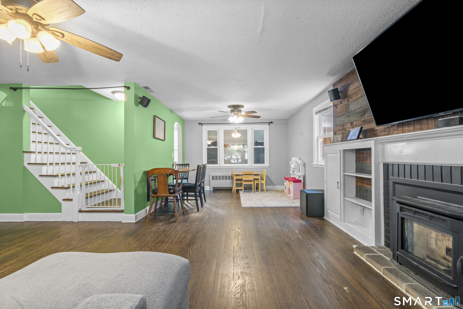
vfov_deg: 73.7
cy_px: 154
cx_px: 232
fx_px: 206
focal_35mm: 16
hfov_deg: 96.7
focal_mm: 16
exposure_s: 4
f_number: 9
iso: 250
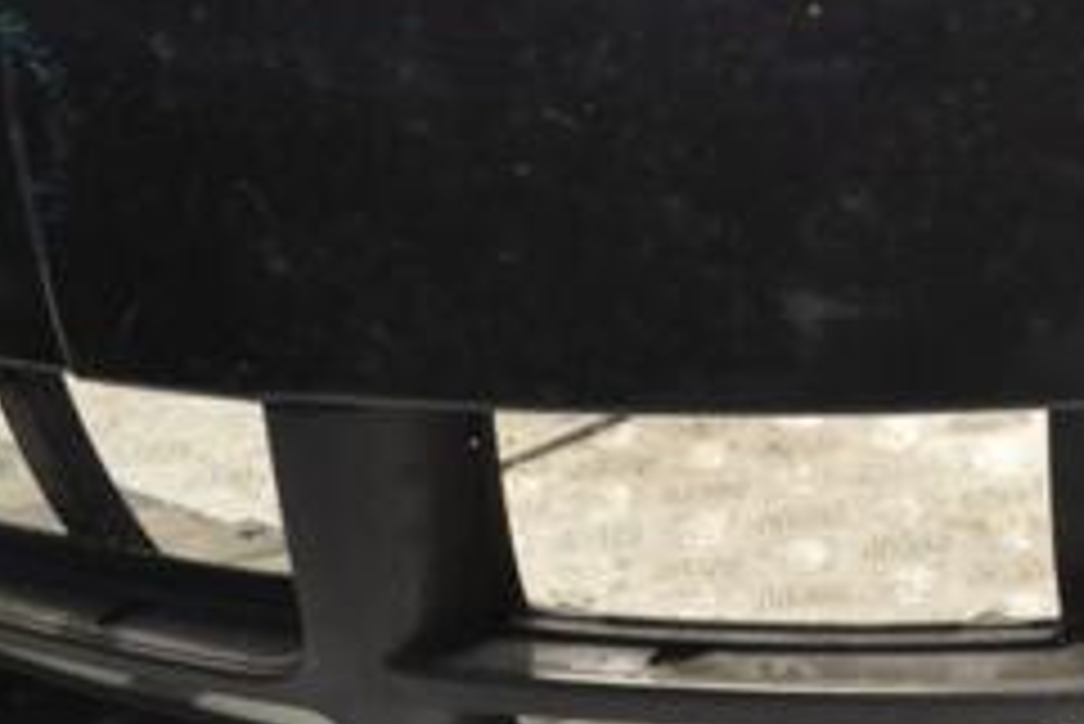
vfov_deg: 14.0
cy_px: 139
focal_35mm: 97
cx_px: 1345
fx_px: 2922
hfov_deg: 19.6
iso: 3200
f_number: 7.1
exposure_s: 1/200
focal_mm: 26
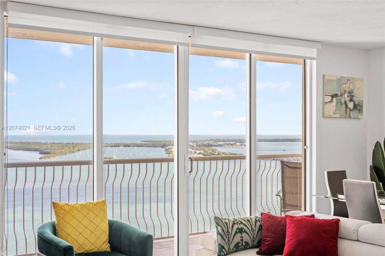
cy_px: 128
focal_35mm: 50
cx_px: 192
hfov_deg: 39.6
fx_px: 535
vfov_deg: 27.0
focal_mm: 50
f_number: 8
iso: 64
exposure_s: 1/8
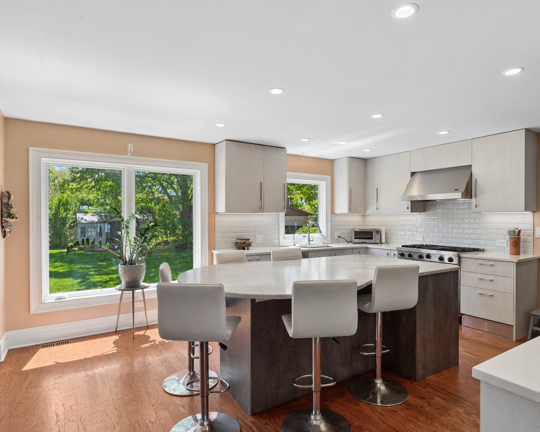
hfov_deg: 80.3
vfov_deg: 68.1
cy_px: 221
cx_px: 283
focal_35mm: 20
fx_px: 320
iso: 200
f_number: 11
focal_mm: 17
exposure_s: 1/30
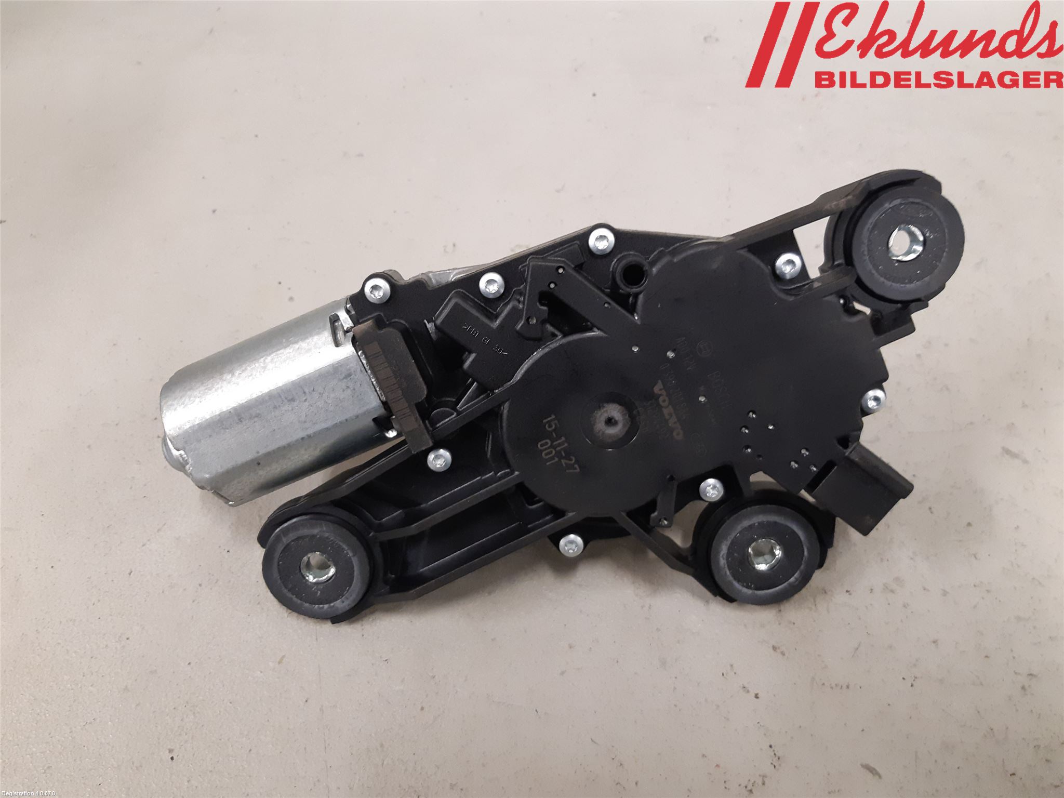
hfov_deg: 67.3
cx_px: 532
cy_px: 399
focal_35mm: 26
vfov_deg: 53.1
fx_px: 799
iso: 250
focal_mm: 3.93
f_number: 1.7
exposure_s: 1/50
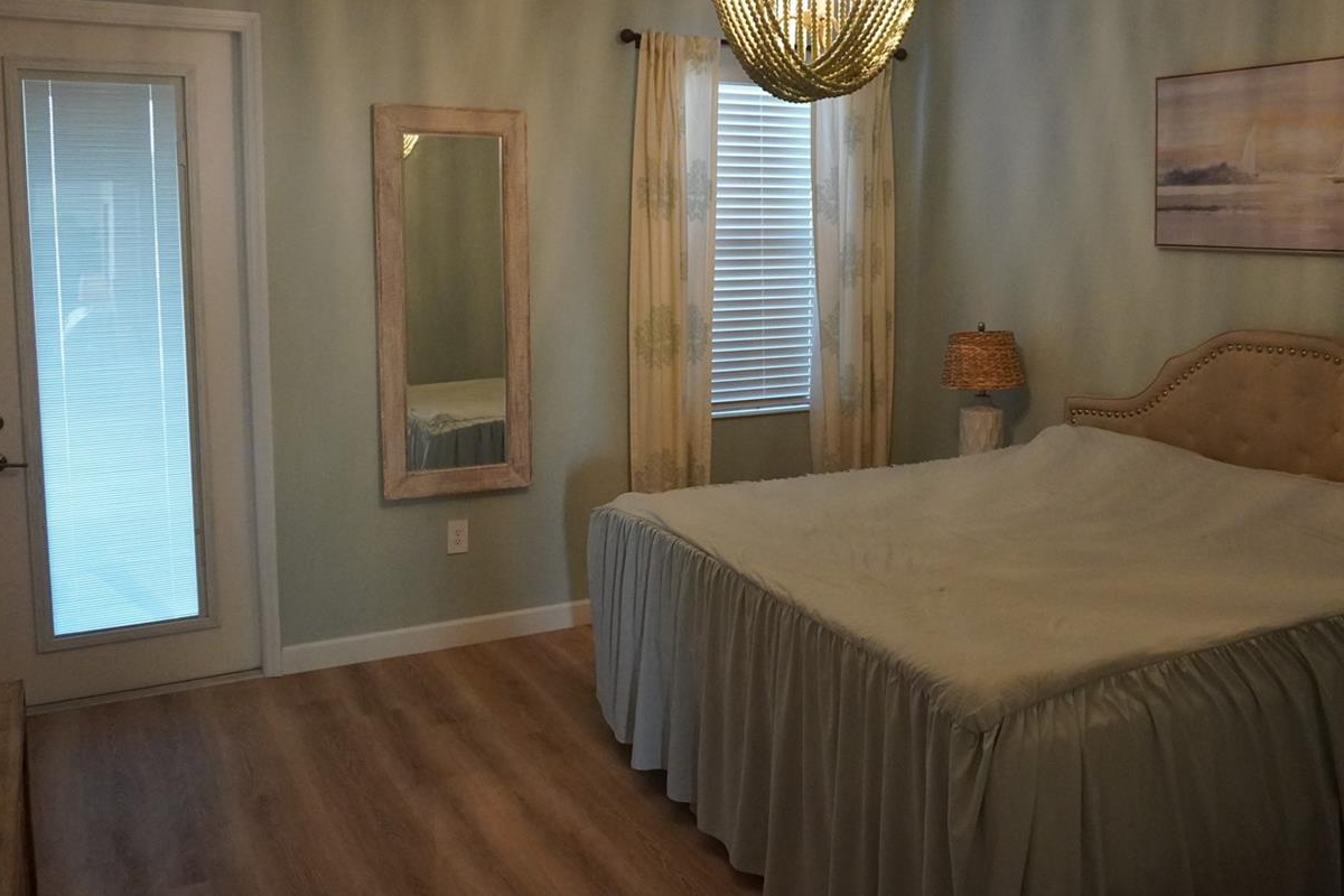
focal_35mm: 32
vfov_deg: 40.8
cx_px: 707
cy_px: 335
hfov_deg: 58.7
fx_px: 1195
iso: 3200
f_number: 3.5
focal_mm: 16
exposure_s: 1/160
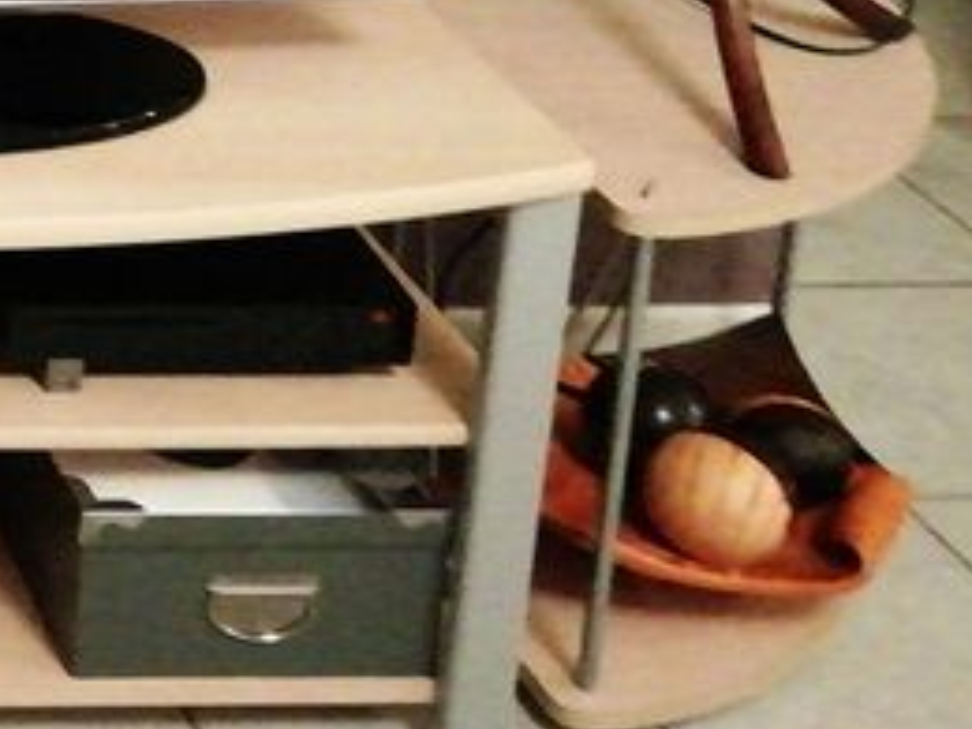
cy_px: -430
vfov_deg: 13.7
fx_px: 2808
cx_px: -830
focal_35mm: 100
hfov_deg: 16.2
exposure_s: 1/14.3
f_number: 2.2
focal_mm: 3.46
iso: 1250
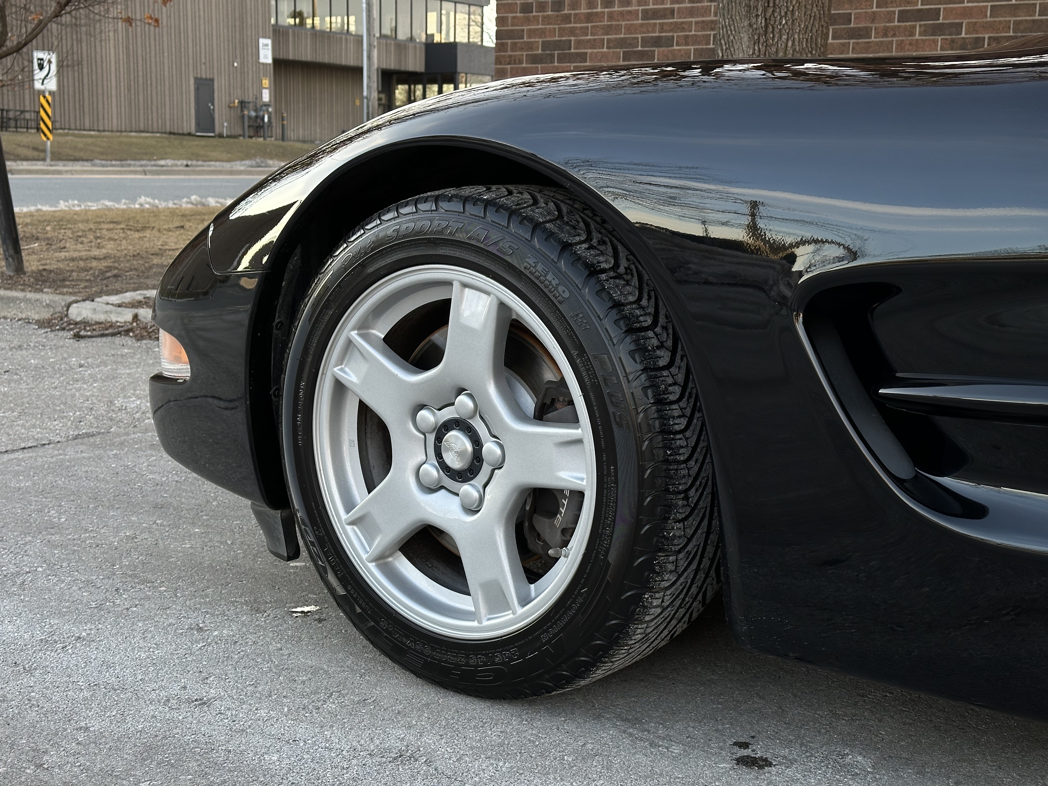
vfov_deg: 30.3
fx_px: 1453
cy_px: 393
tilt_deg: -9.9
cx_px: 524
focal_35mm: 48
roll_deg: -0.9
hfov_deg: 39.7
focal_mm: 6.86
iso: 64
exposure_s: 1/564
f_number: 1.78
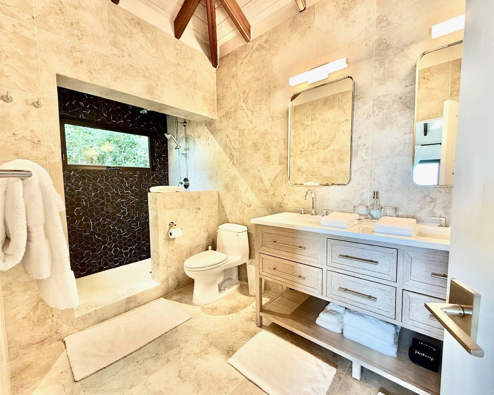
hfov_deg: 96.8
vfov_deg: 84.0
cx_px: 242
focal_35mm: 15
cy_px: 200
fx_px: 219
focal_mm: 2.22
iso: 200
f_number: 2.2
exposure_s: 1/60
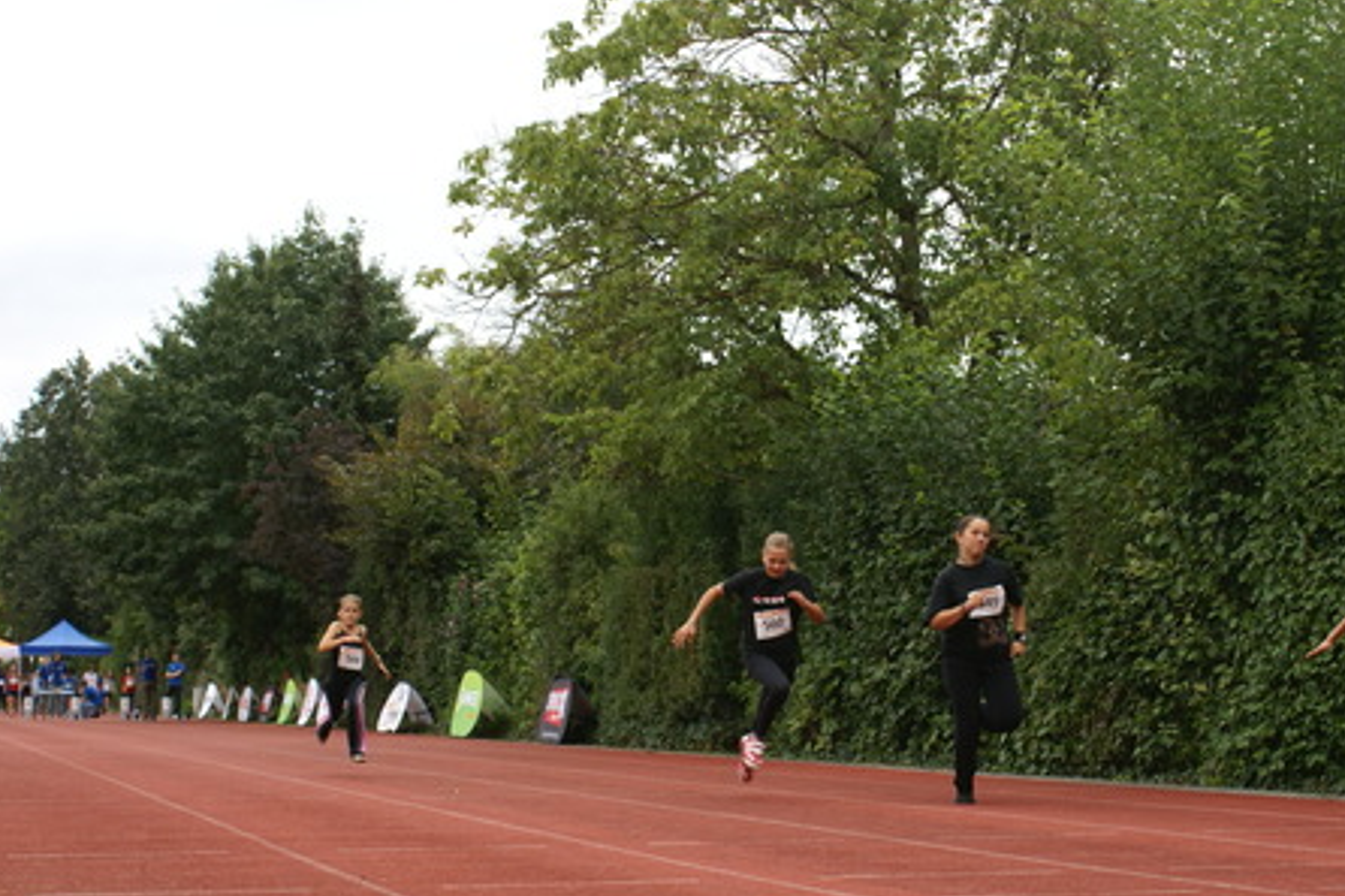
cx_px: 742
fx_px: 2375
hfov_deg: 31.6
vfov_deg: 21.3
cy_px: 498
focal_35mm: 64
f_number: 6.3
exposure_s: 1/200
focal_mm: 35
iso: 100
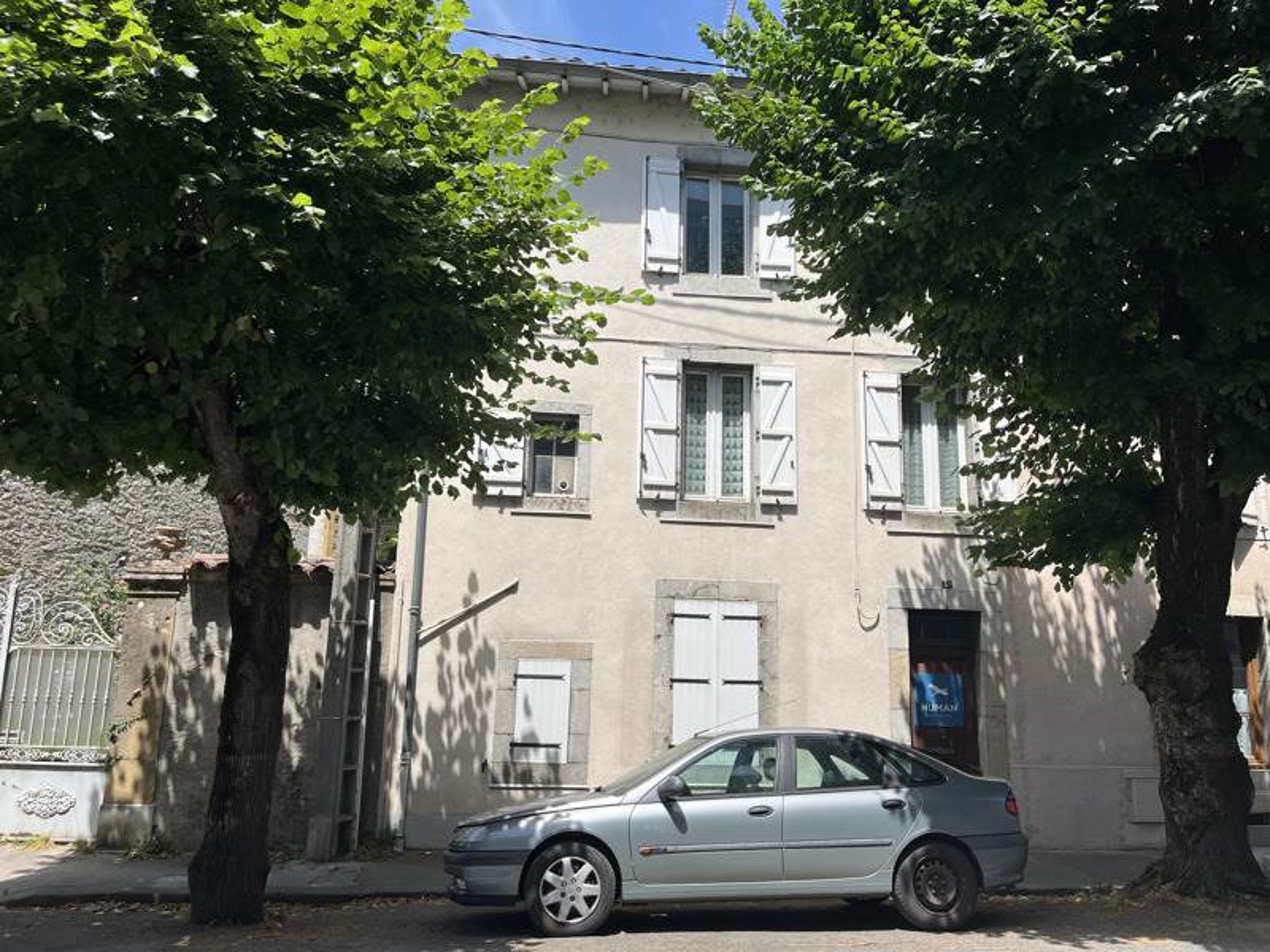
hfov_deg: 67.3
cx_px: 635
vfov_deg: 53.1
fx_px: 954
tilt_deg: +12.3
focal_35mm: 26
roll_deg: -0.1
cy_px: 476
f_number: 1.6
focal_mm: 5.1
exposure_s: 1/3876
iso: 50
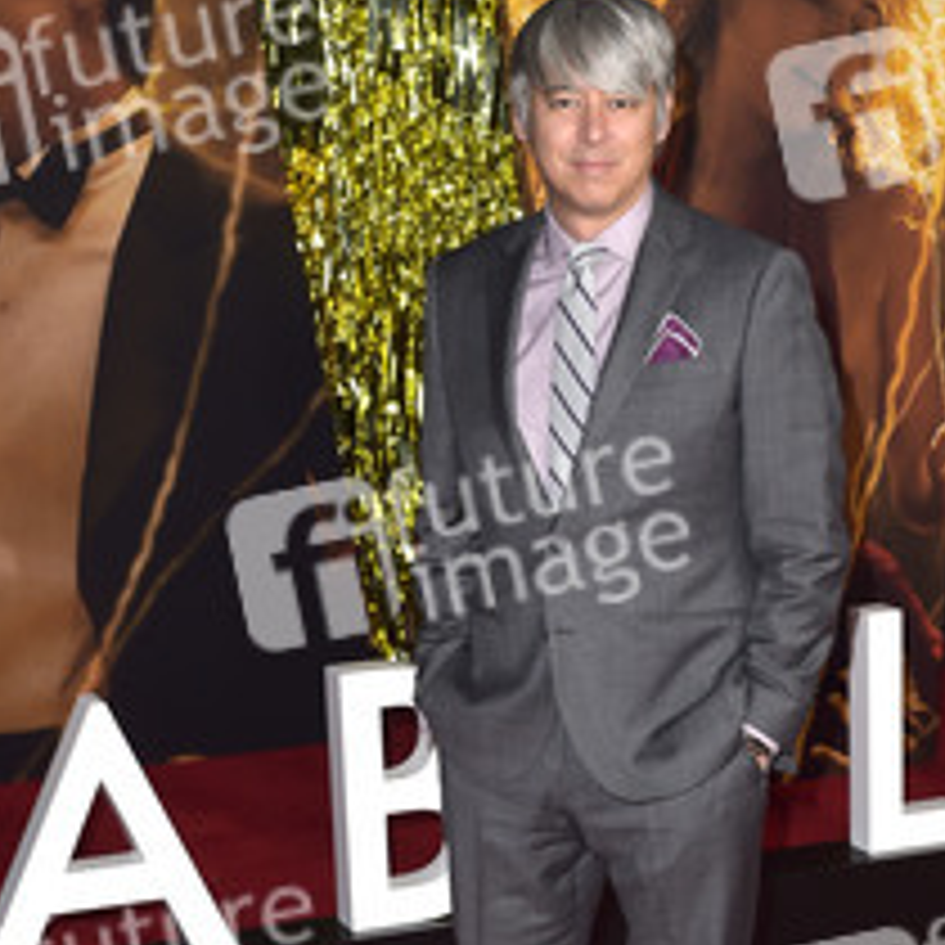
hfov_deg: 21.3
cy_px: 770
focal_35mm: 81
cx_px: 592
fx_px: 2502
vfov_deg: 21.1
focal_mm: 50
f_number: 6.3
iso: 800
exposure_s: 1/250
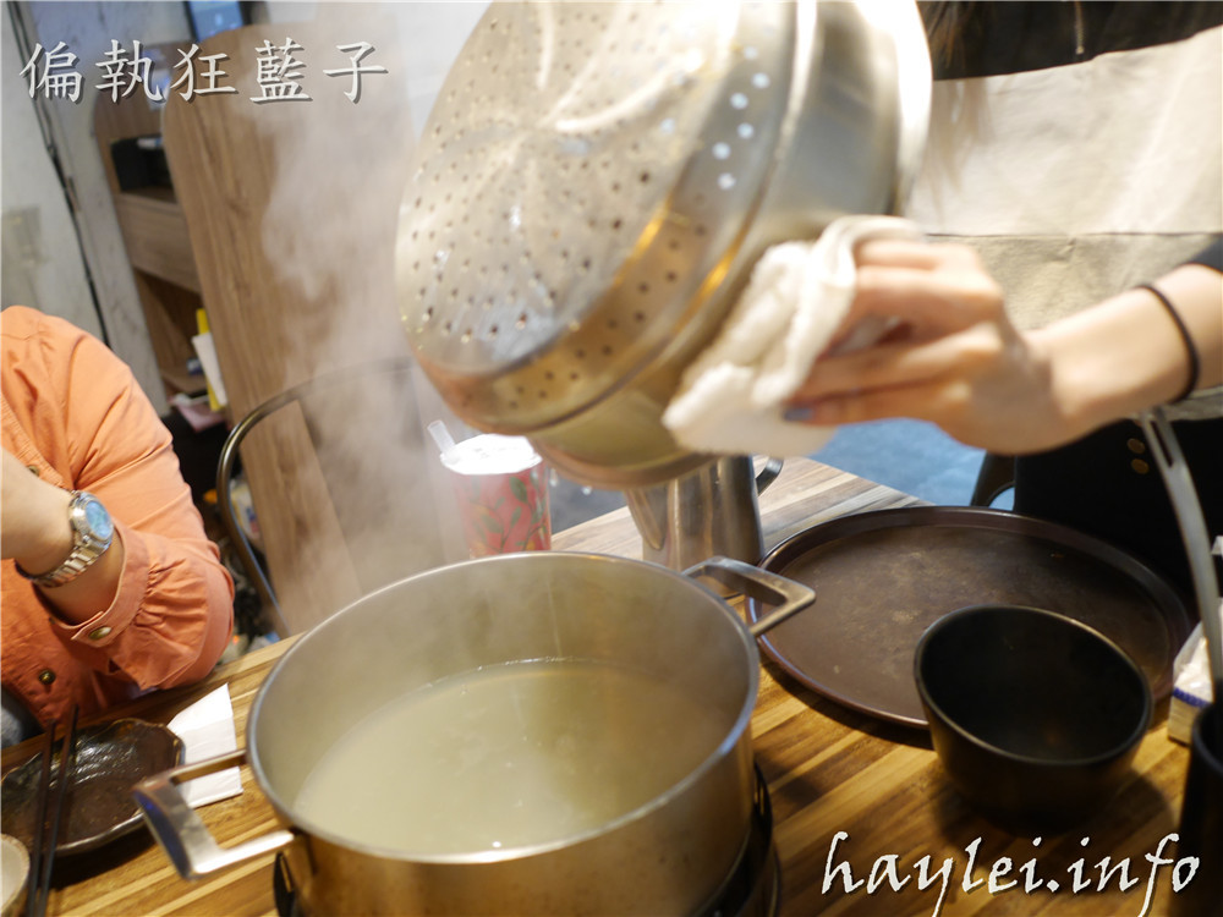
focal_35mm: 30
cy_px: 458
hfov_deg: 60.0
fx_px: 1060
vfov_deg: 46.8
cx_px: 612
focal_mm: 15
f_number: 1.7
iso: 800
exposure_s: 1/60
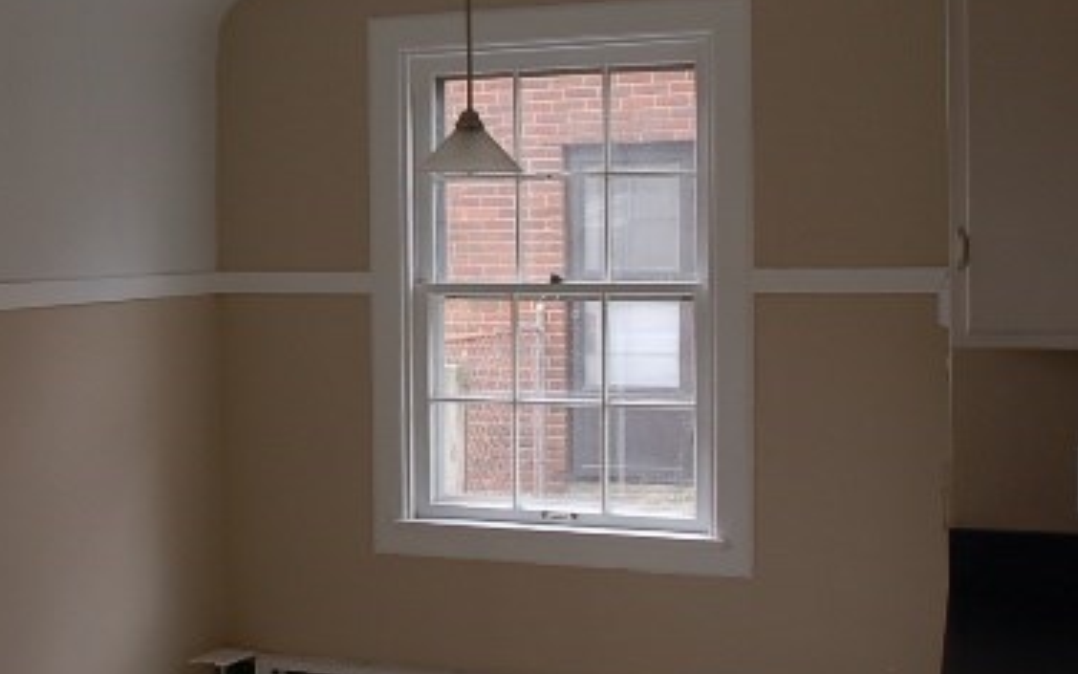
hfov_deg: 38.4
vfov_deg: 24.8
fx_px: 1528
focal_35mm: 52
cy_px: 258
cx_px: 353
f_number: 4.5
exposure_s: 1/80
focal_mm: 20
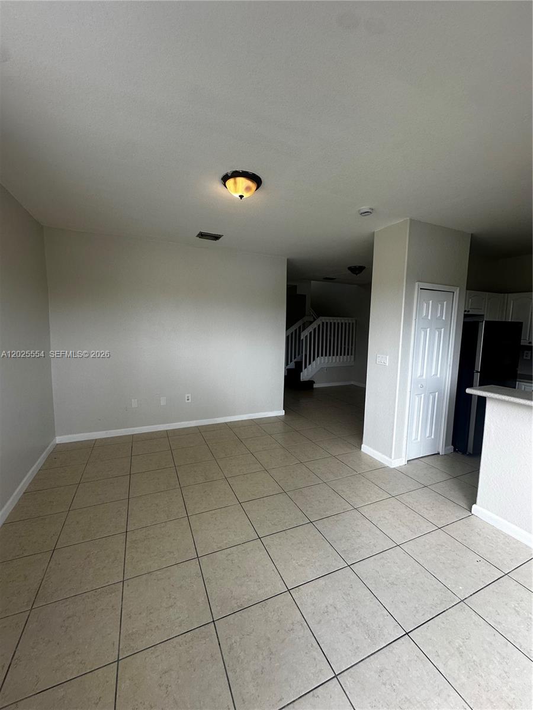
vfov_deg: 102.1
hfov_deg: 85.7
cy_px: 355
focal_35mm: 14
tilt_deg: -3.8
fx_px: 287
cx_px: 266
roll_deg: -0.6
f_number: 2.2
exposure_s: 1/120
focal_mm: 2.22
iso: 64
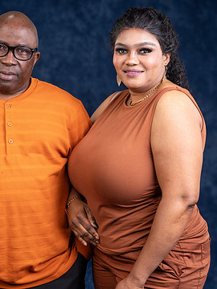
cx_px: 55
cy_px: 140
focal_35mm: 96
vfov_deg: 20.4
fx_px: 802
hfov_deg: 15.3
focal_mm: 62
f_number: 10
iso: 125
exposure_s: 1/200
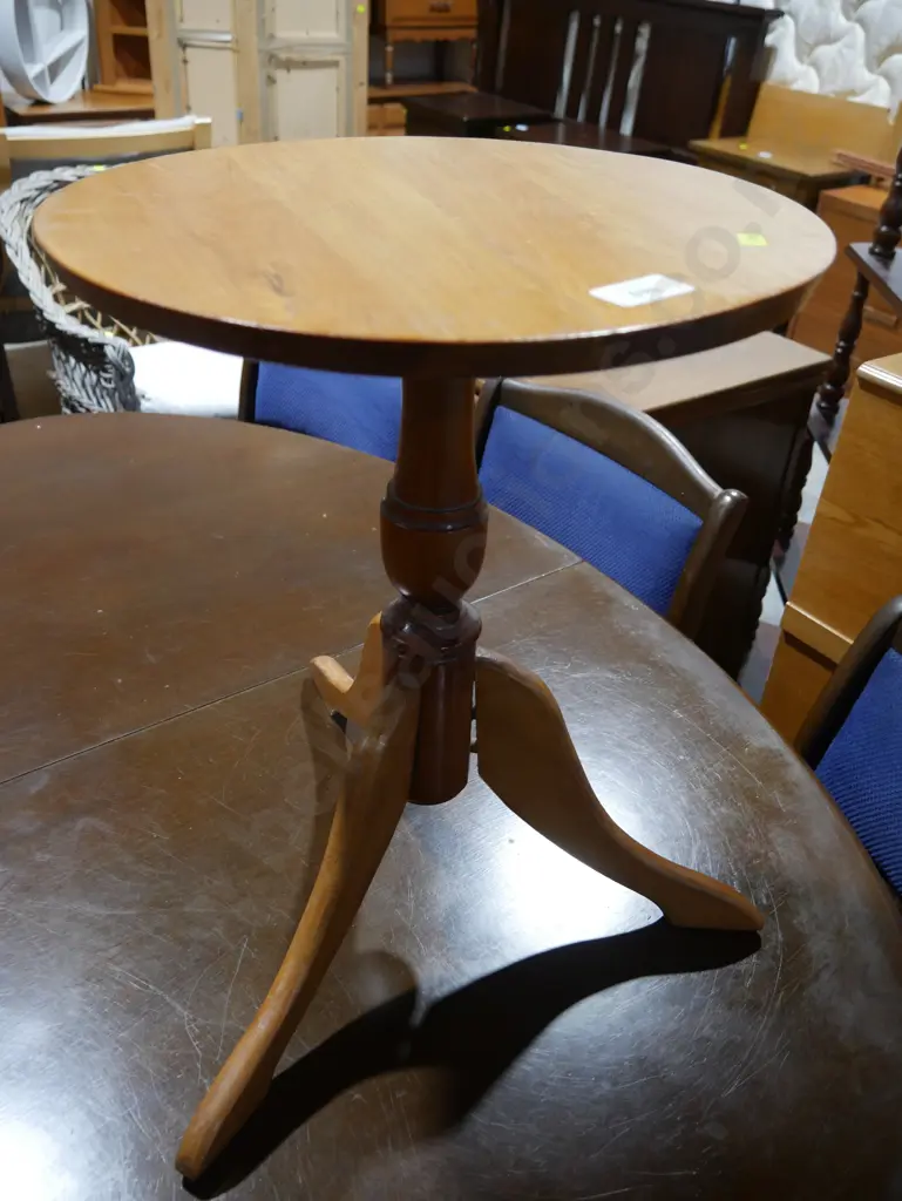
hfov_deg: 49.8
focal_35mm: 28
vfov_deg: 63.4
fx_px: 972
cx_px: 451
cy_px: 600
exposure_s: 1/60
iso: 400
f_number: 3.5
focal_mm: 14
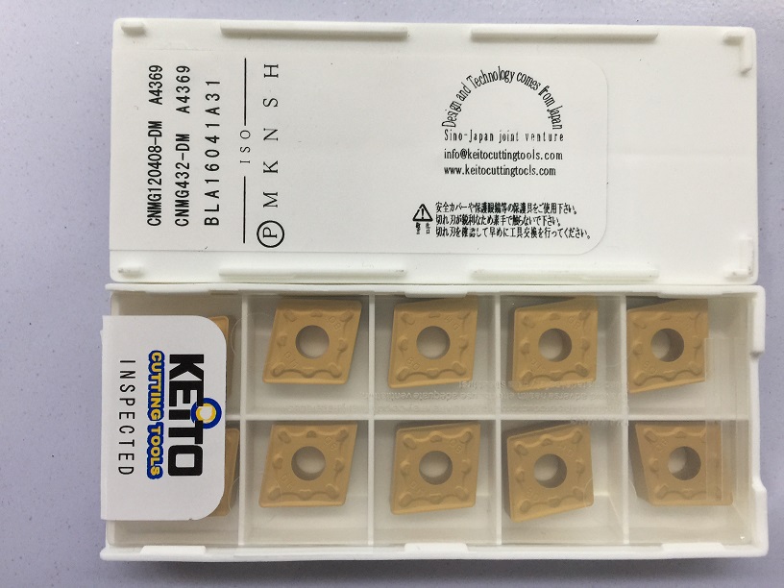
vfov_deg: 48.2
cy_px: 294
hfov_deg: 61.7
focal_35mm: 29
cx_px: 392
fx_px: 657
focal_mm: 4.15
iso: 64
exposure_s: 1/17
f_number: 2.2
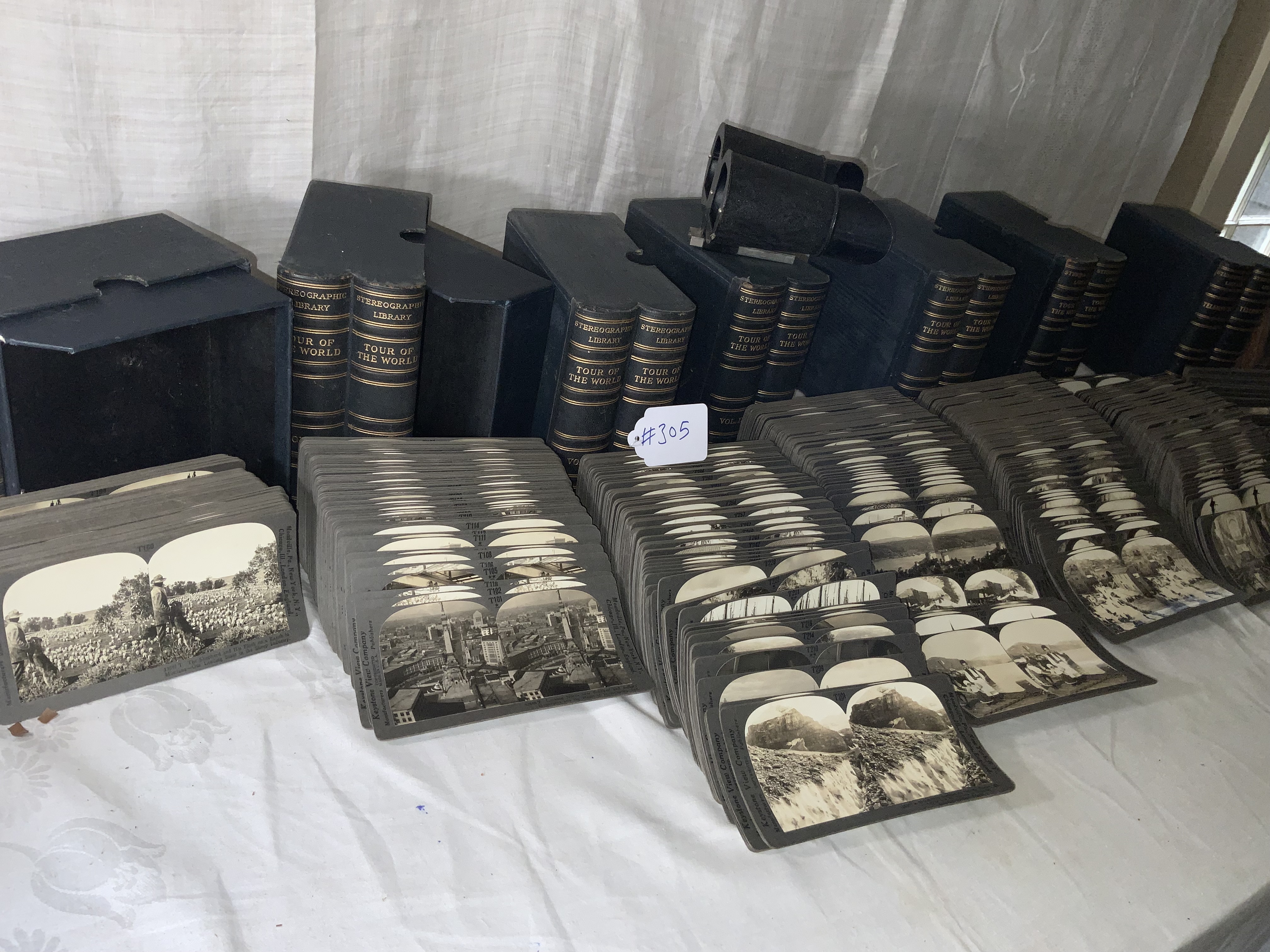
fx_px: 1064
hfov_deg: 61.7
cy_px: 476
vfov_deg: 48.2
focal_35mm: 29
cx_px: 635
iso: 25
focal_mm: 3
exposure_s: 1/60
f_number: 1.8
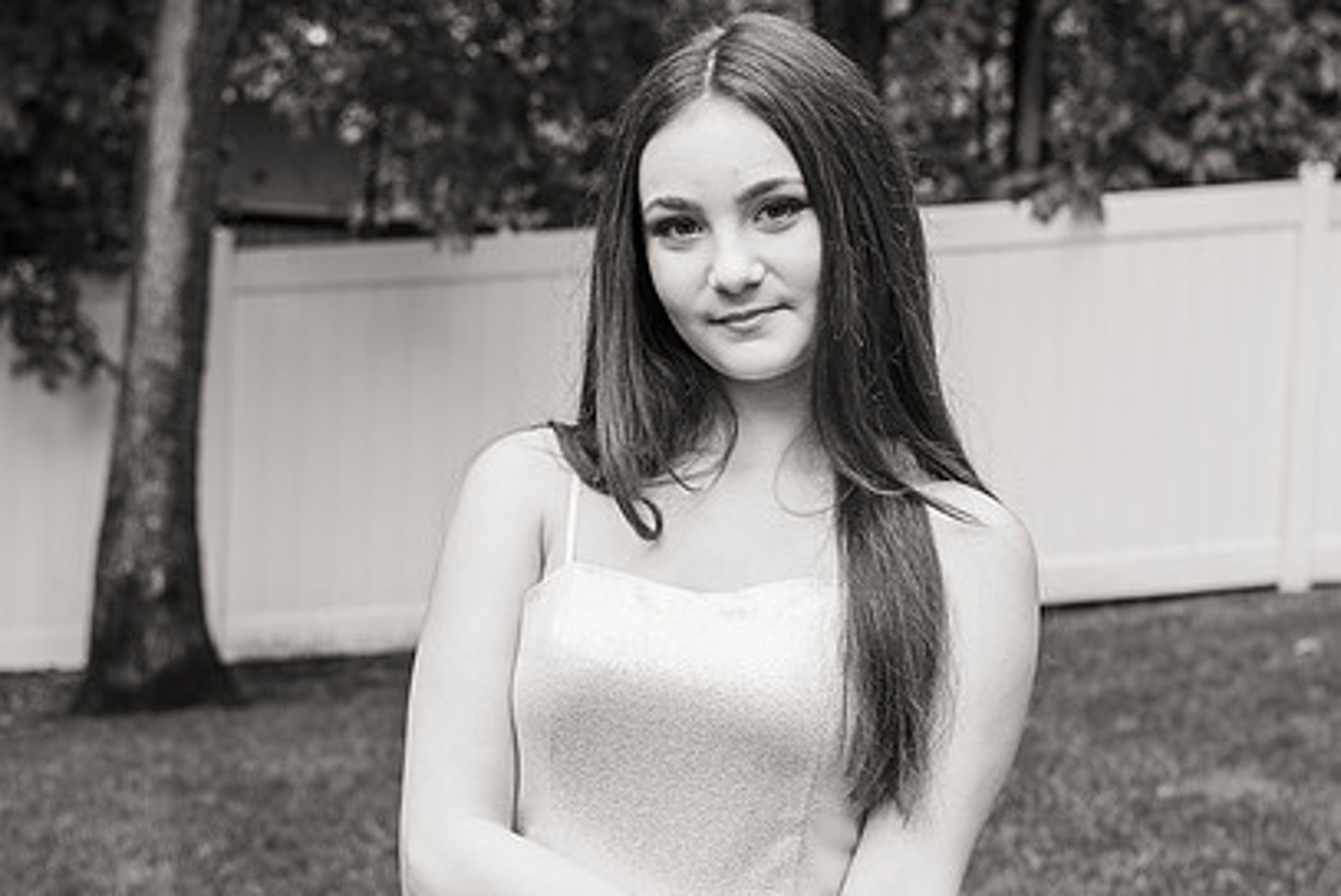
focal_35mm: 92
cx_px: 753
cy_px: 503
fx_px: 3429
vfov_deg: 14.9
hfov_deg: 22.1
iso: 250
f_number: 5.6
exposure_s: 1/160
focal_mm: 60
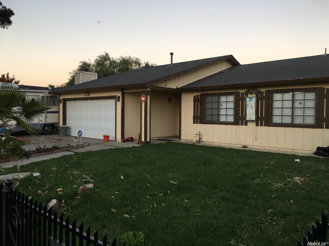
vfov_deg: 48.2
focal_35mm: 29
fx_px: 276
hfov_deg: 61.7
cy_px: 123
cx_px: 164
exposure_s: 1/60
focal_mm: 4.15
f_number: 2.2
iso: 25
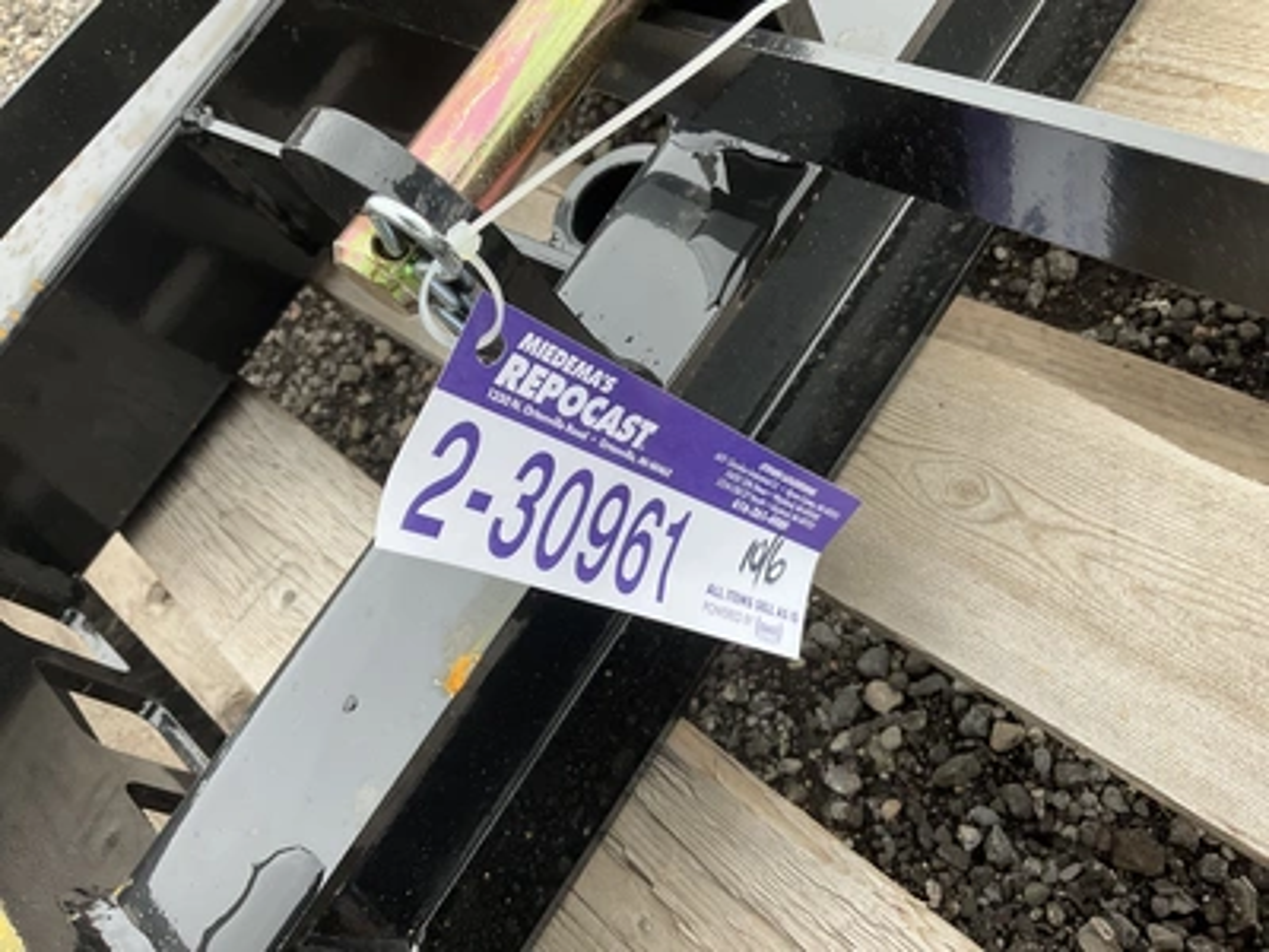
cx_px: 634
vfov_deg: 48.2
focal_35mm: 29
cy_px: 476
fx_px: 1063
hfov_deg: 61.7
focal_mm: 3
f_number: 1.8
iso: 25
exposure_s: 1/362
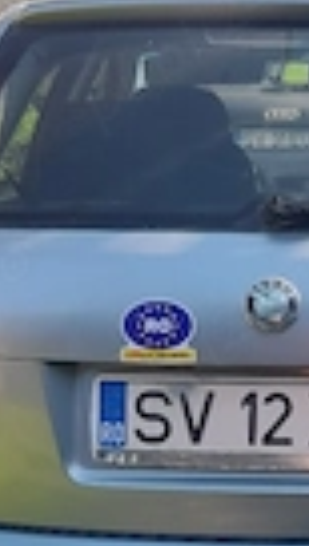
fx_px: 1160
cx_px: 293
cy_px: 389
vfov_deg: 26.2
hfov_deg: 15.0
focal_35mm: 80
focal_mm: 4.6
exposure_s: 1/100
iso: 20
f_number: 2
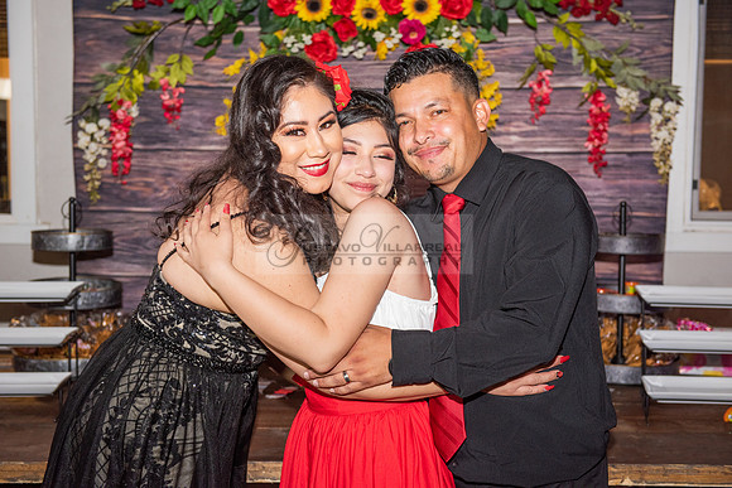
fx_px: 1139
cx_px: 366
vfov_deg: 24.2
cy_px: 244
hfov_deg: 35.6
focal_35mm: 56
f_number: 4
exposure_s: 1/100
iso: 800
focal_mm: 56
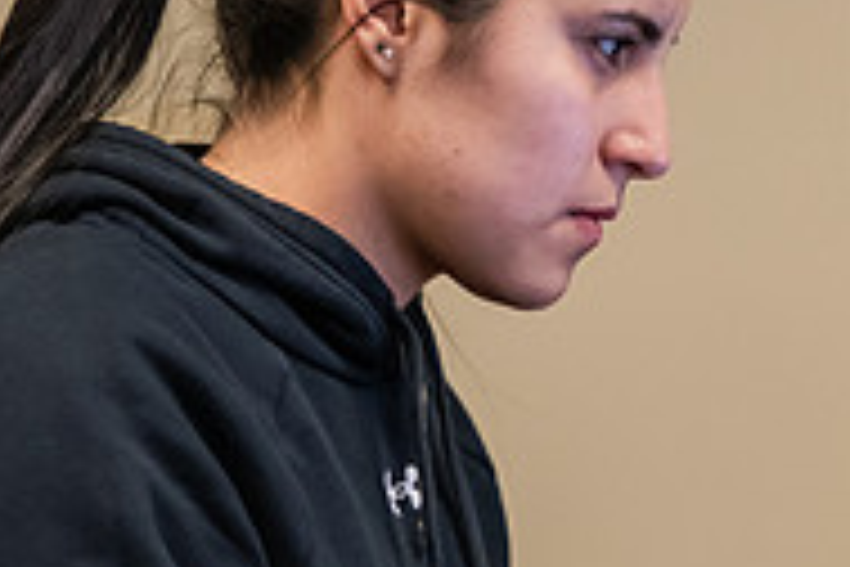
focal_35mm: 398
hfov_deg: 5.2
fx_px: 9396
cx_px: 720
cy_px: 353
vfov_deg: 3.5
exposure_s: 1/200
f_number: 2.8
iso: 2000
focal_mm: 130
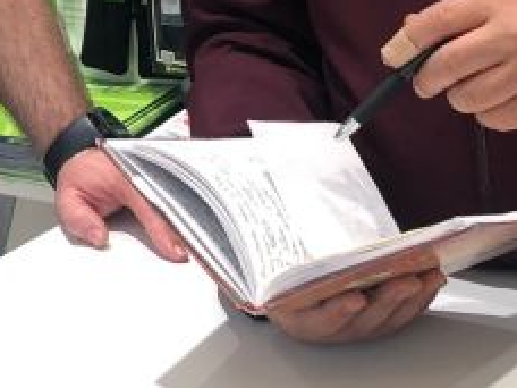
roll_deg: +4.9
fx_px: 1882
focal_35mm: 126
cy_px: -118
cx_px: 86
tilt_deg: -11.4
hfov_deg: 15.5
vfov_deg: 11.5
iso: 25
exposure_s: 1/33
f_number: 1.8
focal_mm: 4
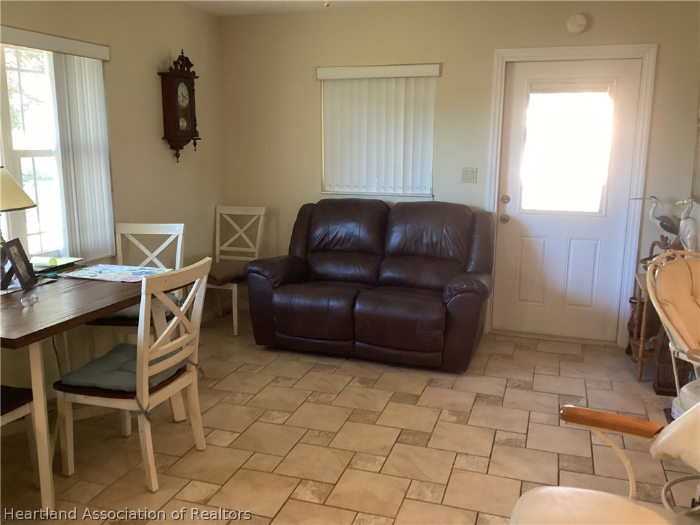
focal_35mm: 31
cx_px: 350
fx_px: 627
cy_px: 262
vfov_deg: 45.4
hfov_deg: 58.4
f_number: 2.4
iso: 320
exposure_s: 1/60
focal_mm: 3.3
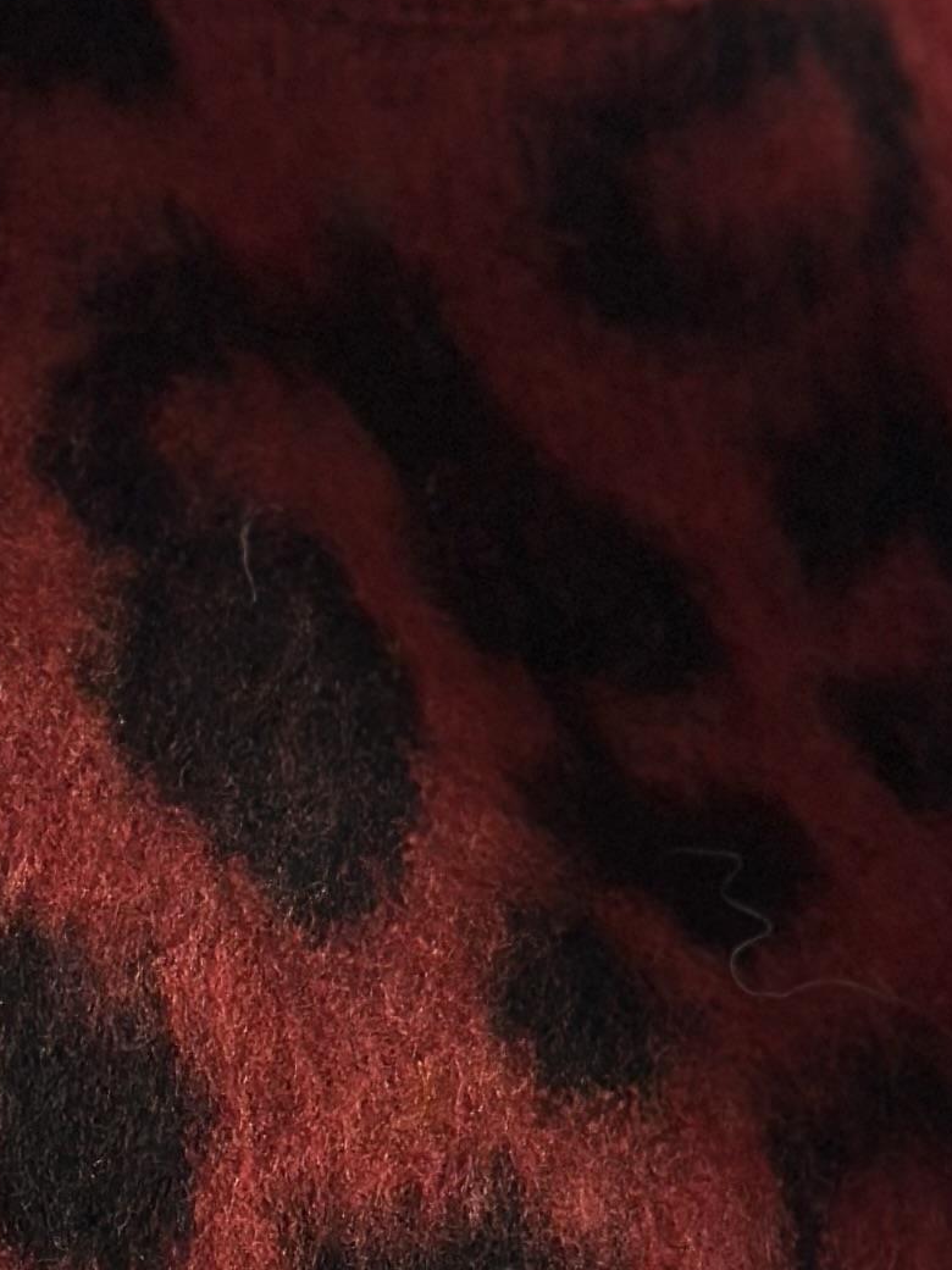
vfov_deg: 10.5
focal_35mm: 186
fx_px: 6825
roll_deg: +1.9
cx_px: -381
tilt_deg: -38.7
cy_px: 1348
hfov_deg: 7.9
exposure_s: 1/100
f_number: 1.78
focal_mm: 6.86
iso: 125
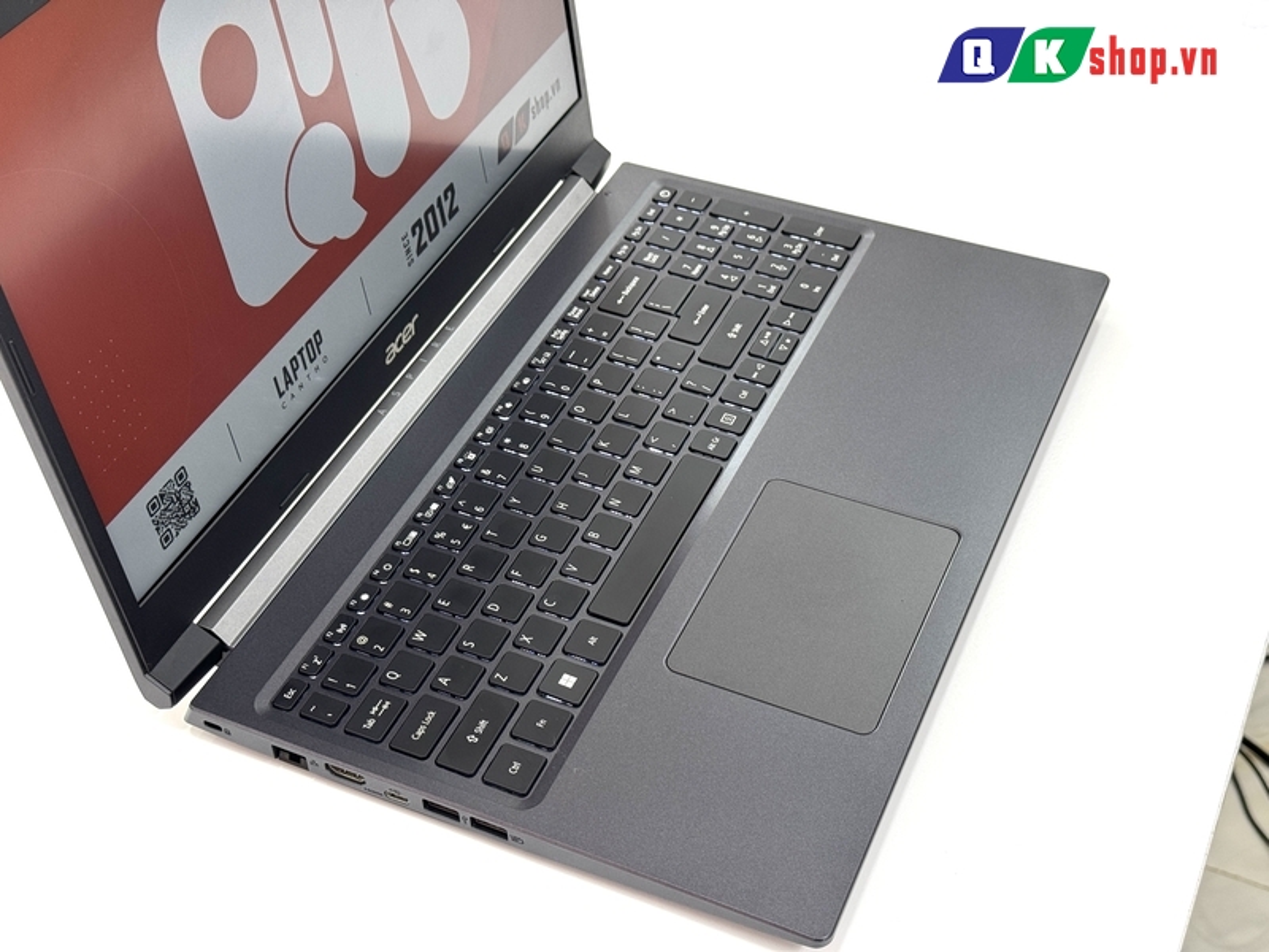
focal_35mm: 48
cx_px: 634
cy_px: 476
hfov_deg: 39.7
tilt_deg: -44.3
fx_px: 1760
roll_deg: +3.4
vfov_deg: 30.3
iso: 50
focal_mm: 6.76
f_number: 1.78
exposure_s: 1/50
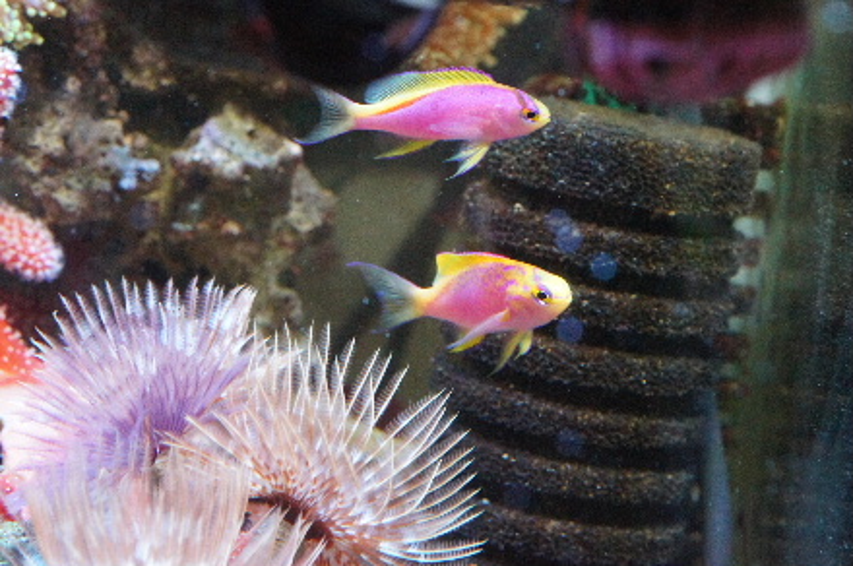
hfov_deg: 27.0
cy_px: 283
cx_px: 426
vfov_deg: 18.1
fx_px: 1774
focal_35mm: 75
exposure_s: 1/125
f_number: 8
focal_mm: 50
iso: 6400
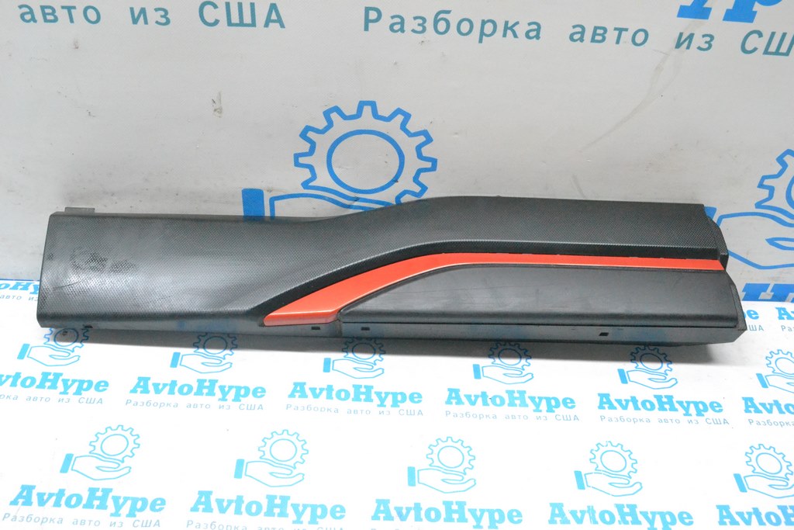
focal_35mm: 33
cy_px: 265
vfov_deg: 40.0
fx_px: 728
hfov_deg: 57.2
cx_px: 397
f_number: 9
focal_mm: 22
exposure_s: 1/160
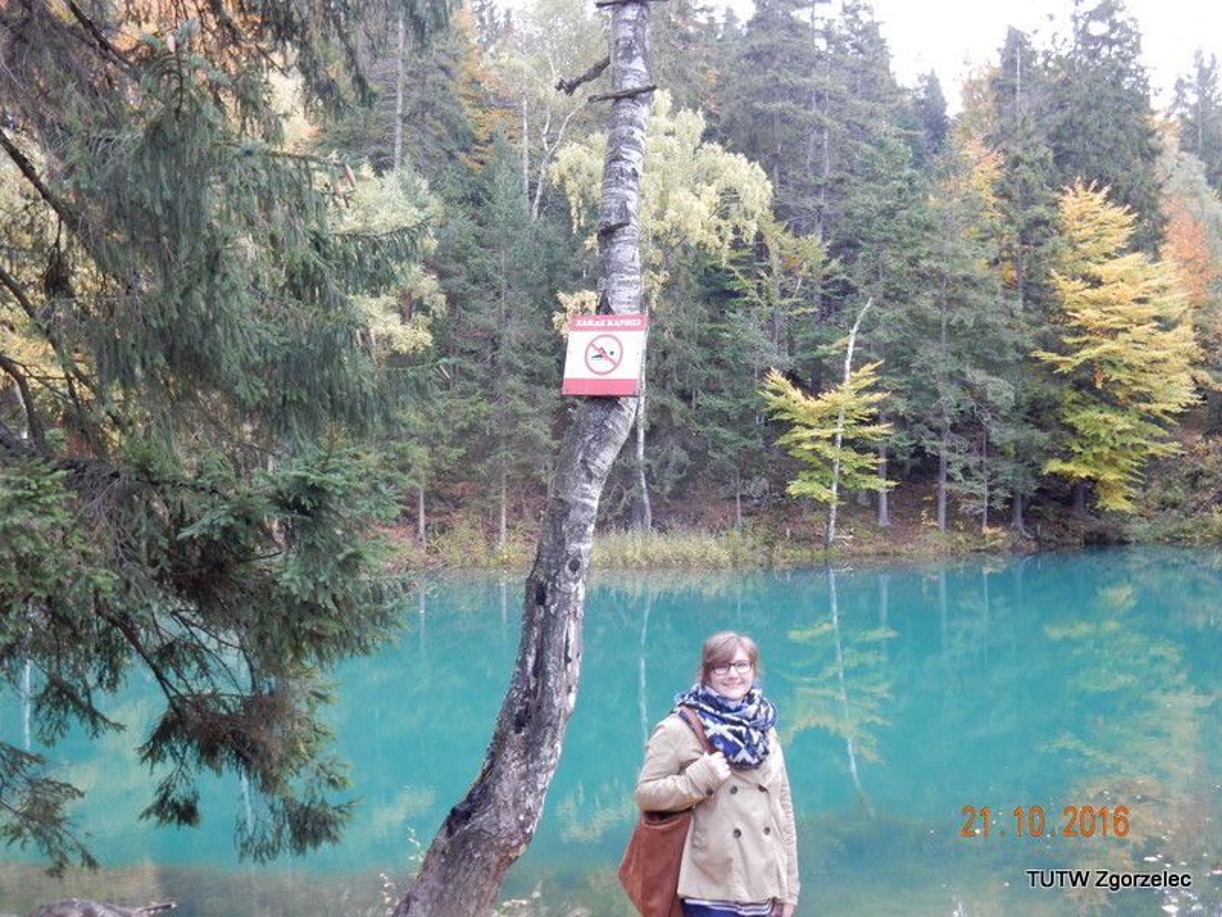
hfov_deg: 51.4
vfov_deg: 39.7
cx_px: 611
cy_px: 458
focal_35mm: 36
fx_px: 1271
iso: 180
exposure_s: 1/30
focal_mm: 6.4
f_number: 4
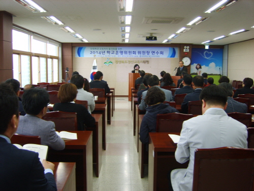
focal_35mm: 38
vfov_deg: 37.7
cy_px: 96
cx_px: 127
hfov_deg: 49.0
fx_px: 279
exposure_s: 1/15
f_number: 2.8
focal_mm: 7.8
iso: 50
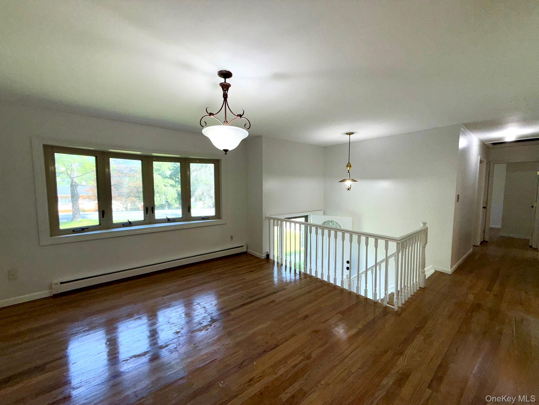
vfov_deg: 85.7
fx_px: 218
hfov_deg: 102.1
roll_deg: -0.2
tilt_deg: -3.0
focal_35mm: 14
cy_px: 202
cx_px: 270
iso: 25
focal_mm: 2.22
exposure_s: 1/122
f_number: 2.2
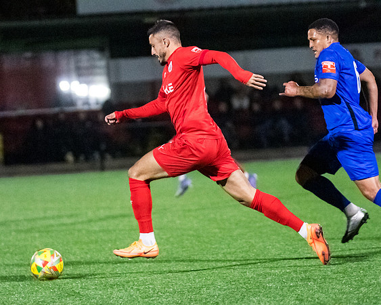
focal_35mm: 261
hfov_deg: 7.4
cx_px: 155
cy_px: 152
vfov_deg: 5.9
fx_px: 2945
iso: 8000
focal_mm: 155
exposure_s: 1/1000
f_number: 2.8
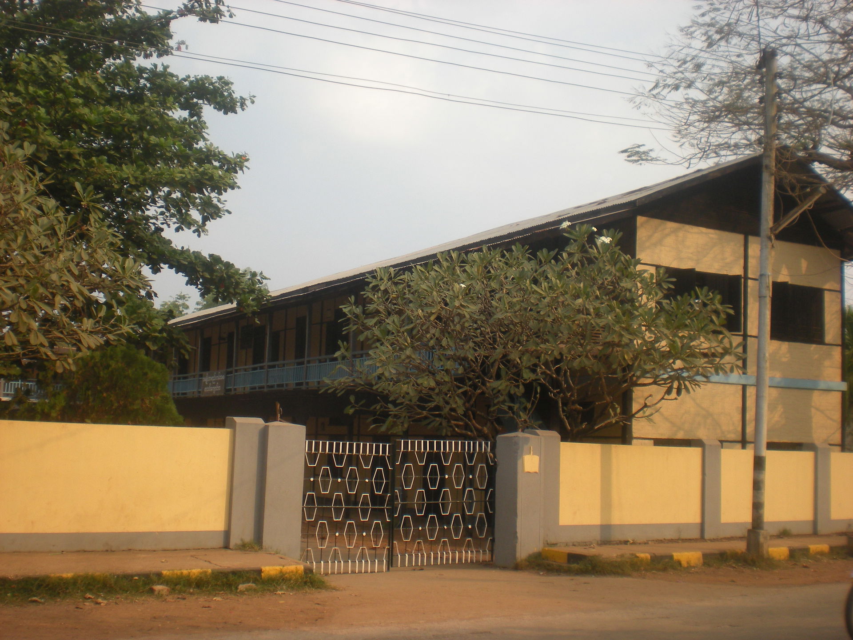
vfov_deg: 32.9
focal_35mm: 44
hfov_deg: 42.9
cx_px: 426
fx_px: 1084
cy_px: 320
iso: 89
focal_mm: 7.4
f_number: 4.9
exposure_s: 1/269
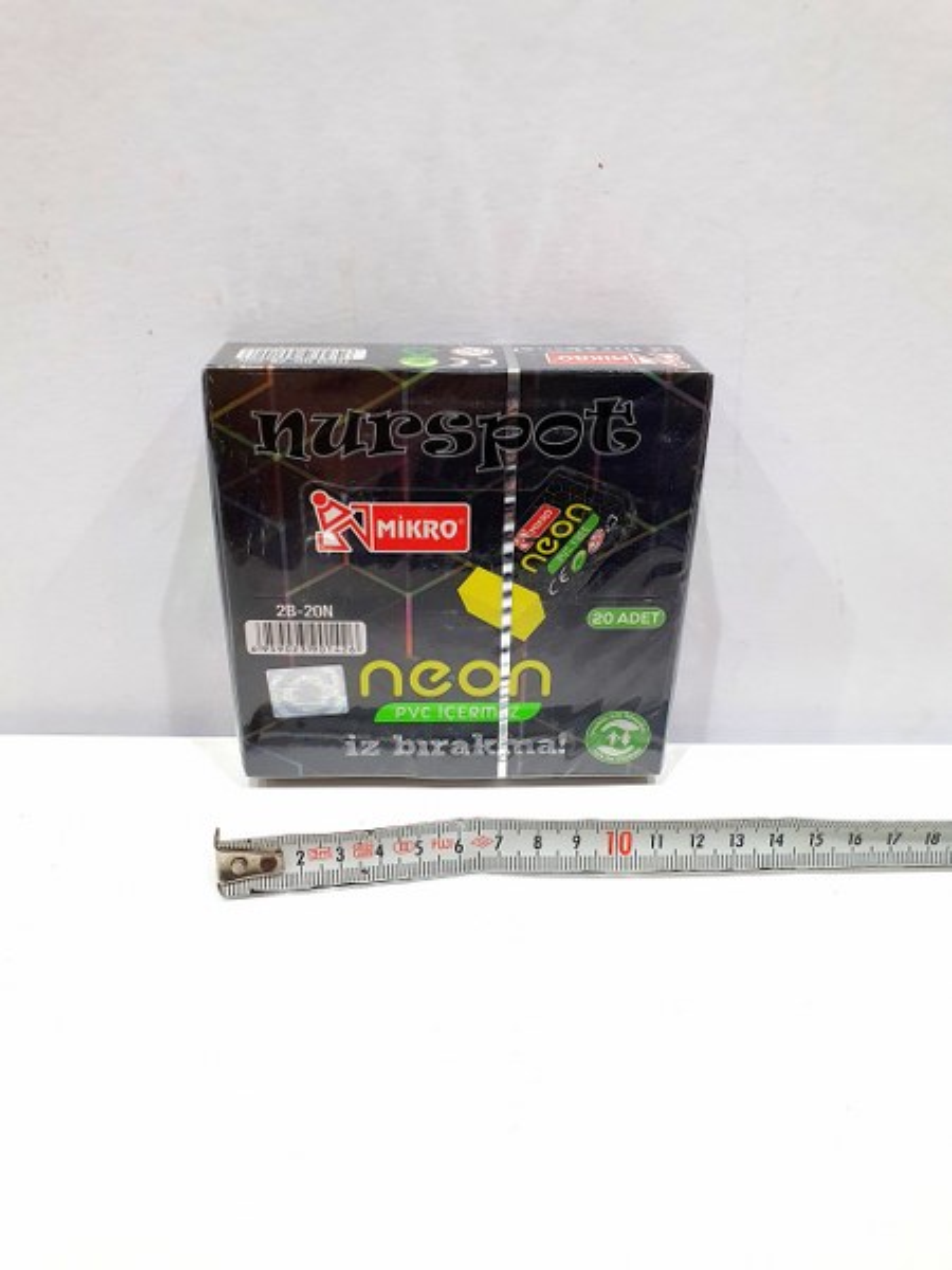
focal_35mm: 26
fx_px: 953
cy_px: 635
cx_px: 476
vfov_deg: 67.3
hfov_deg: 53.1
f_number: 2.4
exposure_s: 1/50
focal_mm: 4.32
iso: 160
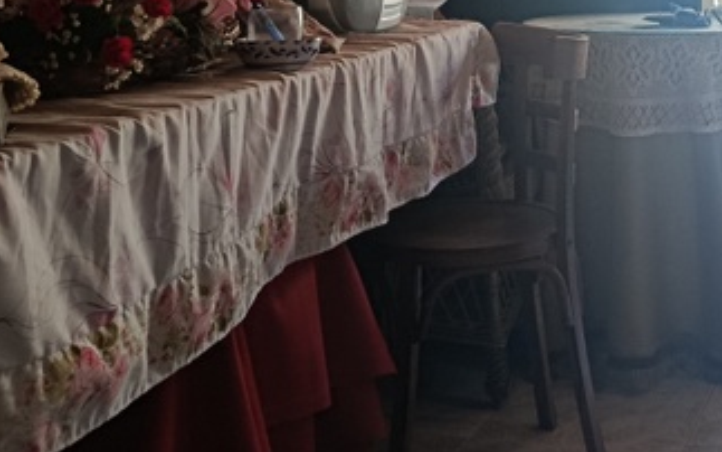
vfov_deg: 18.4
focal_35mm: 63
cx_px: 612
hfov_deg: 31.3
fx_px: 1240
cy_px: -213
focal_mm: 5.24
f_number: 1.7
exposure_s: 1/100
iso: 689
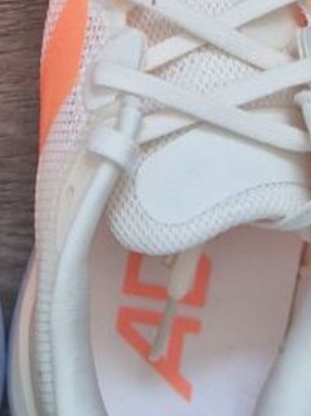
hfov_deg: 15.6
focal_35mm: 93
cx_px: 10
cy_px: -32
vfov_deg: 20.2
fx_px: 1115
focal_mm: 5.4
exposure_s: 1/100
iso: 200
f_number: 1.8
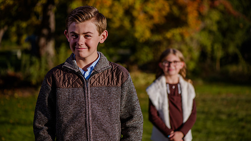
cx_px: 125
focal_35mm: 111
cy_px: 62
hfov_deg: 19.3
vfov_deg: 10.9
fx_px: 739
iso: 100
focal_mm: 105
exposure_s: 1/640
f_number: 4
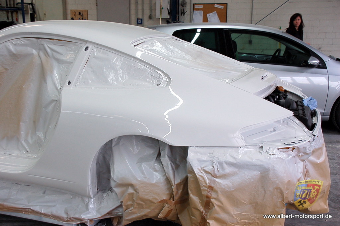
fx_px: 425
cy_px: 113
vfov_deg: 29.8
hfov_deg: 43.6
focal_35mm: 45
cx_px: 170
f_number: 5
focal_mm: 30
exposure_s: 1/100
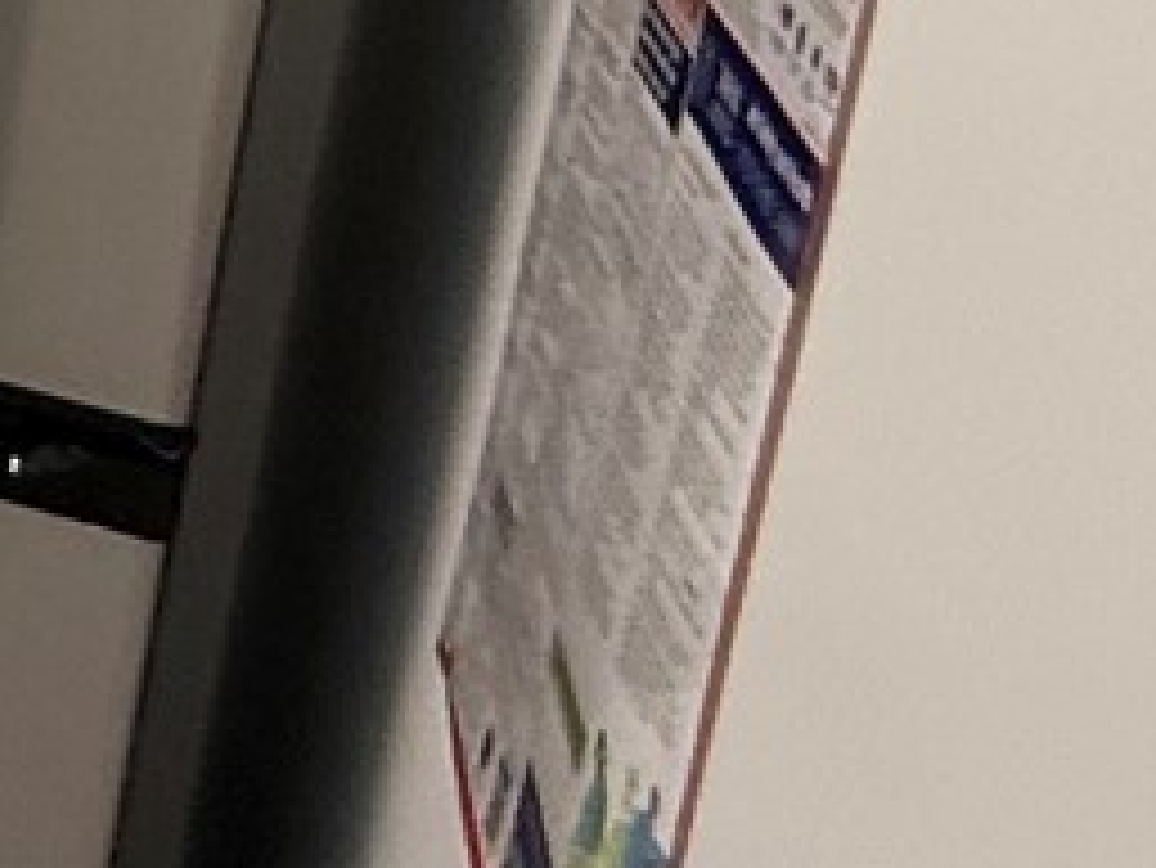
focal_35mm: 87
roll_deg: -3.6
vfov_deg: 15.0
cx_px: -1808
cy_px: -639
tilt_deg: -9.2
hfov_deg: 13.7
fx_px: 2907
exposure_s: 1/120
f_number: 2.2
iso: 320
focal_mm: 2.22
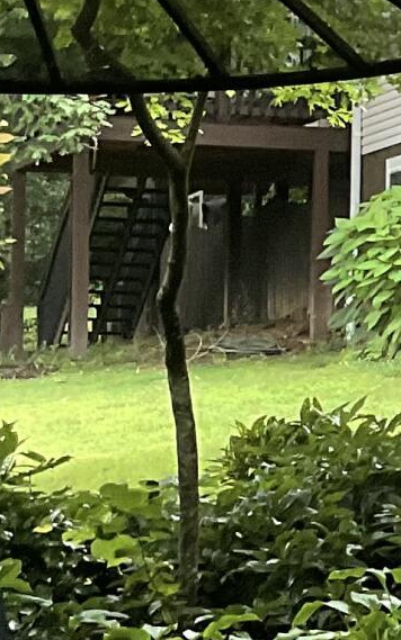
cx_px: 938
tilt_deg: +4.8
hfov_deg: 7.6
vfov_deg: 12.9
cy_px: 205
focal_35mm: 162
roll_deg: +0.5
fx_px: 2831
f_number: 1.8
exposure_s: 1/60
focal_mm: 3
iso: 80
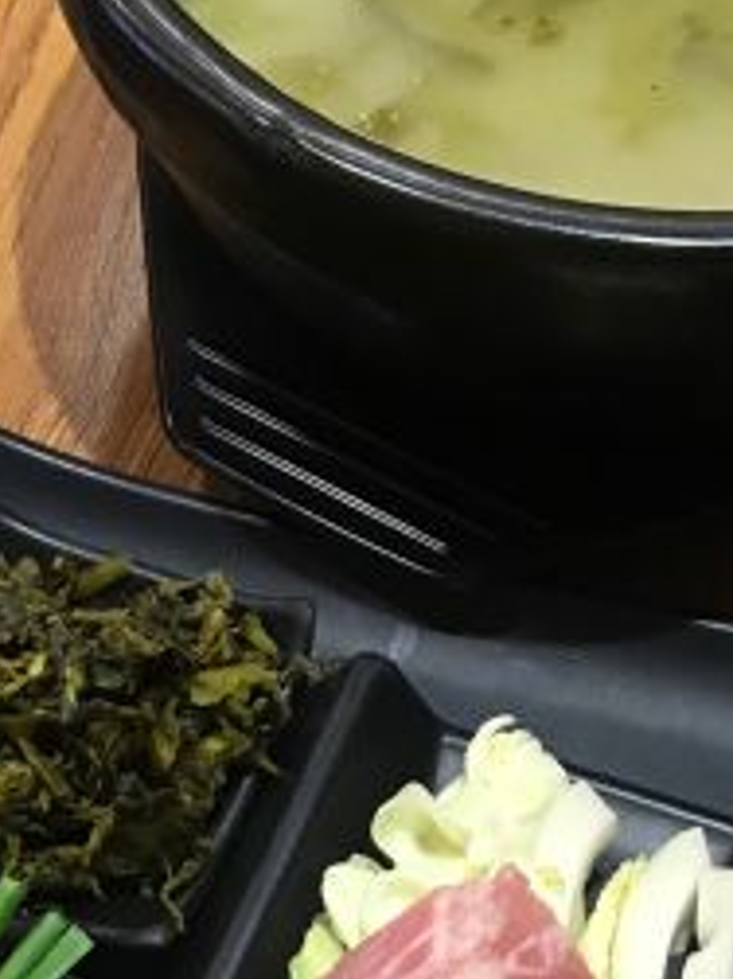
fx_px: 2204
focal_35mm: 78
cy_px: 819
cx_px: 489
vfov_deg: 24.5
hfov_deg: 18.8
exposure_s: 1/17
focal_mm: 3.99
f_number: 1.8
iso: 64
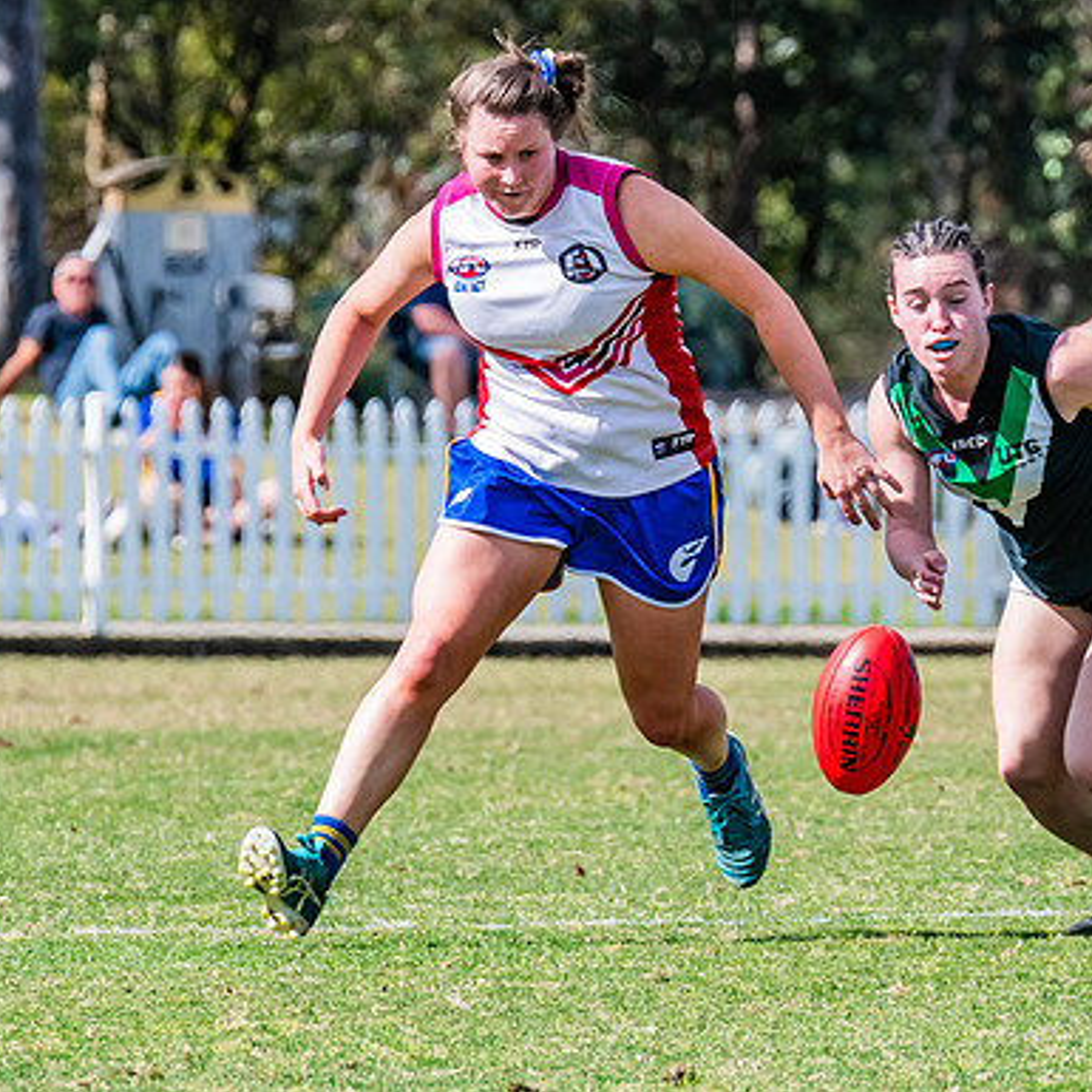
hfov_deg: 2.0
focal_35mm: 887
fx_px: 31657
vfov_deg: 2.0
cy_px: 430
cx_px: 733
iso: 800
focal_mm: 380
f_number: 10
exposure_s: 1/1250
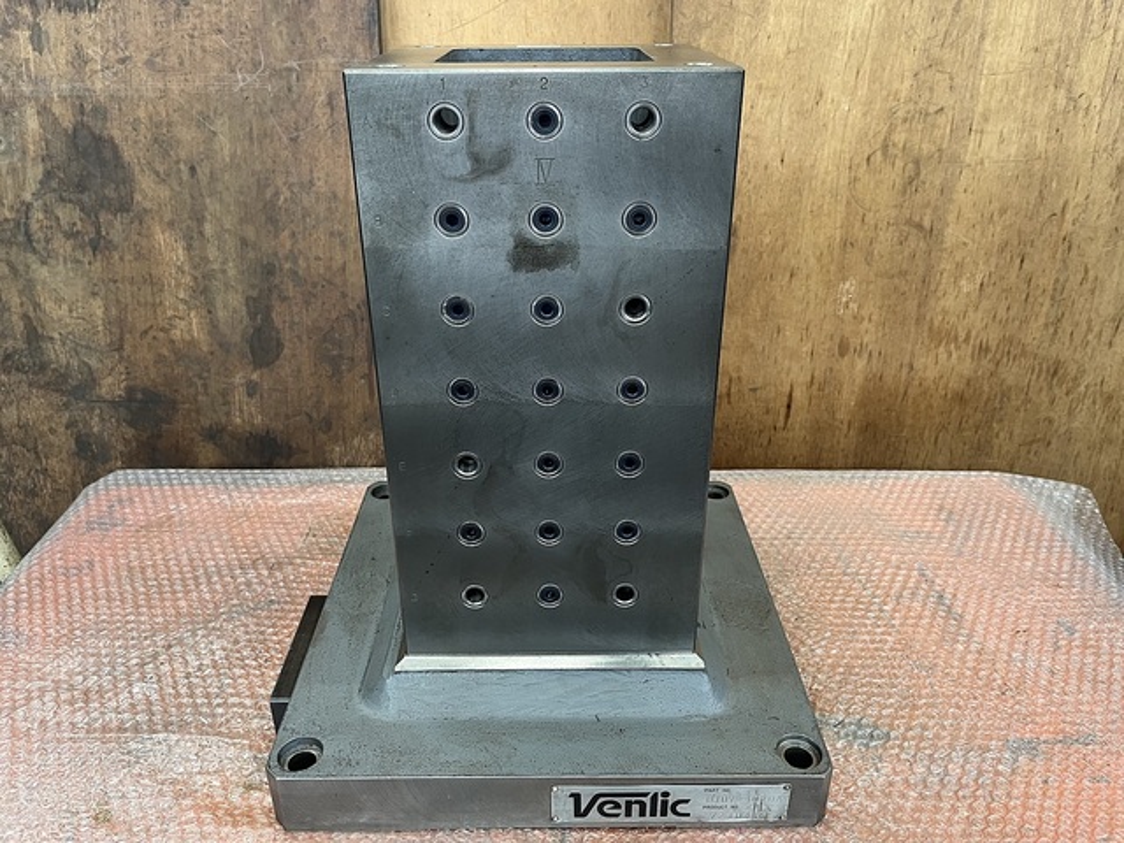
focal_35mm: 26
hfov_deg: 67.3
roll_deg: +0.5
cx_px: 562
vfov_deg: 53.1
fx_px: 844
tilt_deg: -27.2
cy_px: 422
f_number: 1.6
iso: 125
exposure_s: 1/63
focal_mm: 5.1
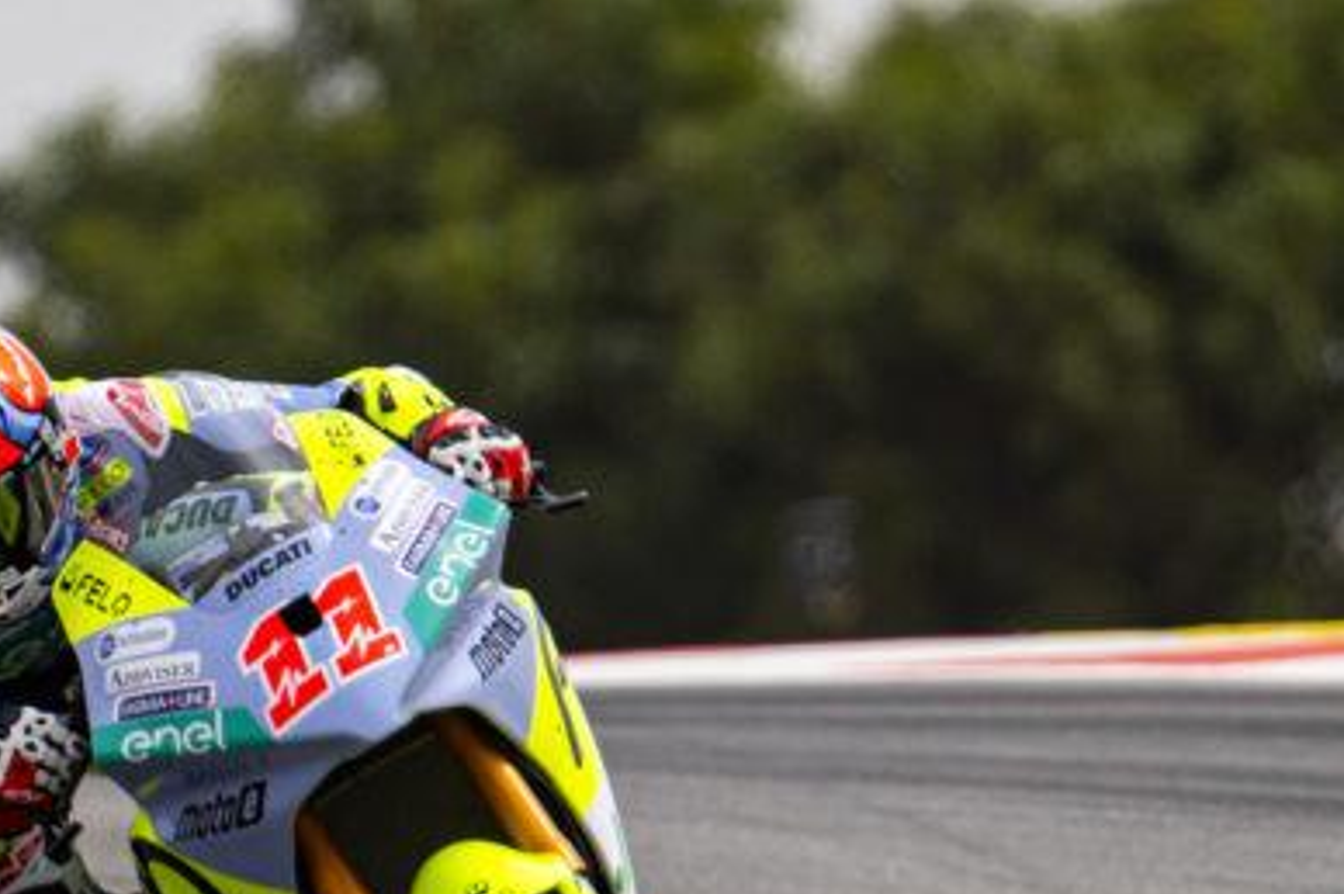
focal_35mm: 2022
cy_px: 584
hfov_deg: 1.0
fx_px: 75422
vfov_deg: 0.7
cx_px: 459
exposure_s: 1/1000
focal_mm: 400
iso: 100
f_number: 4.5
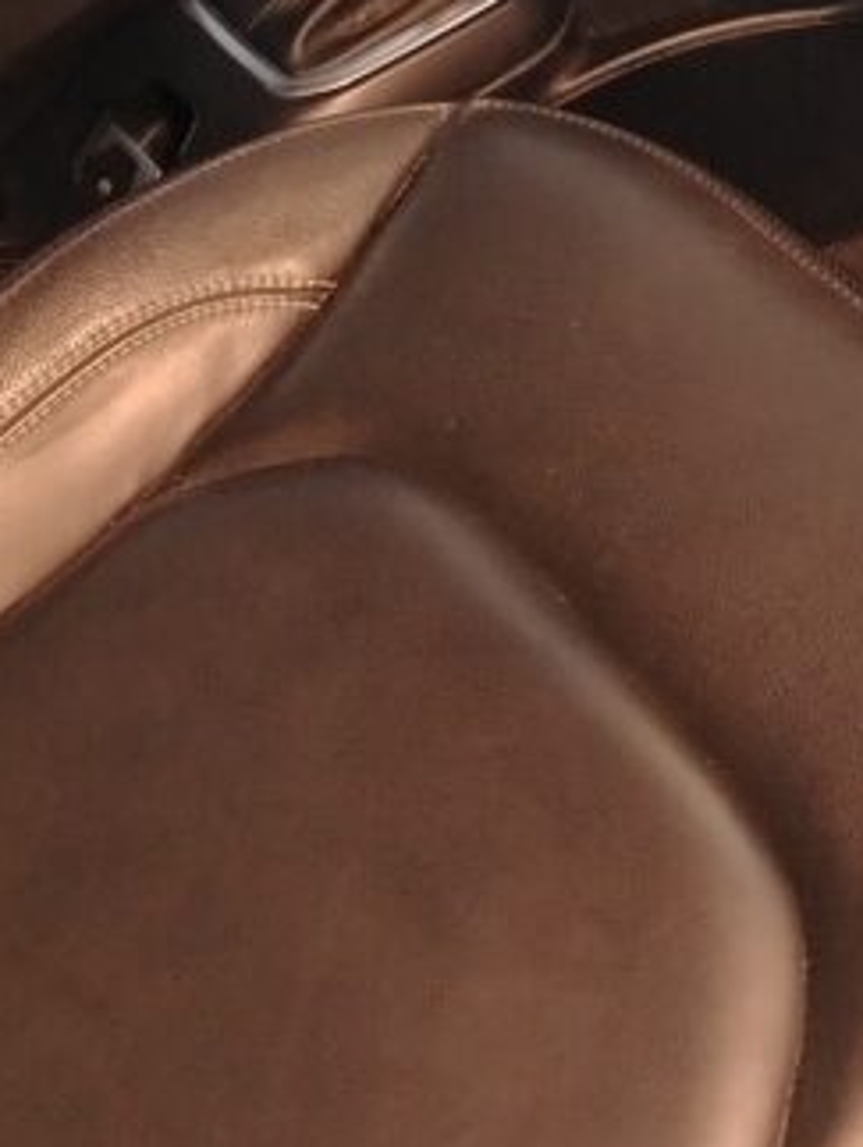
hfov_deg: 19.2
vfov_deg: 23.1
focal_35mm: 76
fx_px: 2521
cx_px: 707
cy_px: -298
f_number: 1.75
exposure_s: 1/20
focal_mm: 5.25
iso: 3250
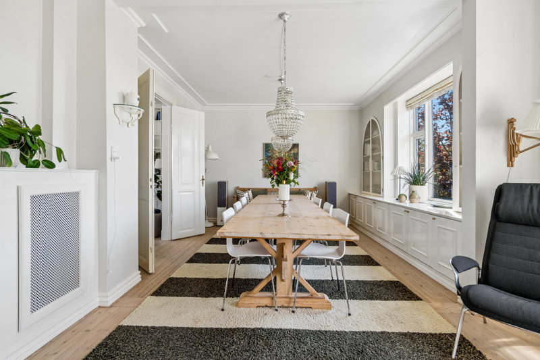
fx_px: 270
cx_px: 270
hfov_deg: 90.0
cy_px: 180
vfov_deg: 67.4
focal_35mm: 18
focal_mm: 12
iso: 200
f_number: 8
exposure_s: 1/60
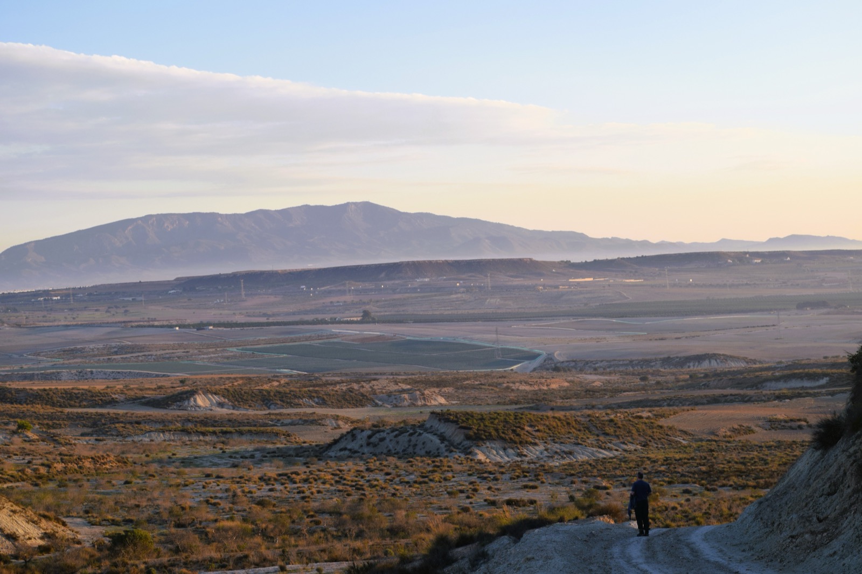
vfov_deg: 16.5
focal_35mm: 82
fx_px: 1975
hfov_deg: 24.6
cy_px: 287
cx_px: 431
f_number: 8
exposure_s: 1/250
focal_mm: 55
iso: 280
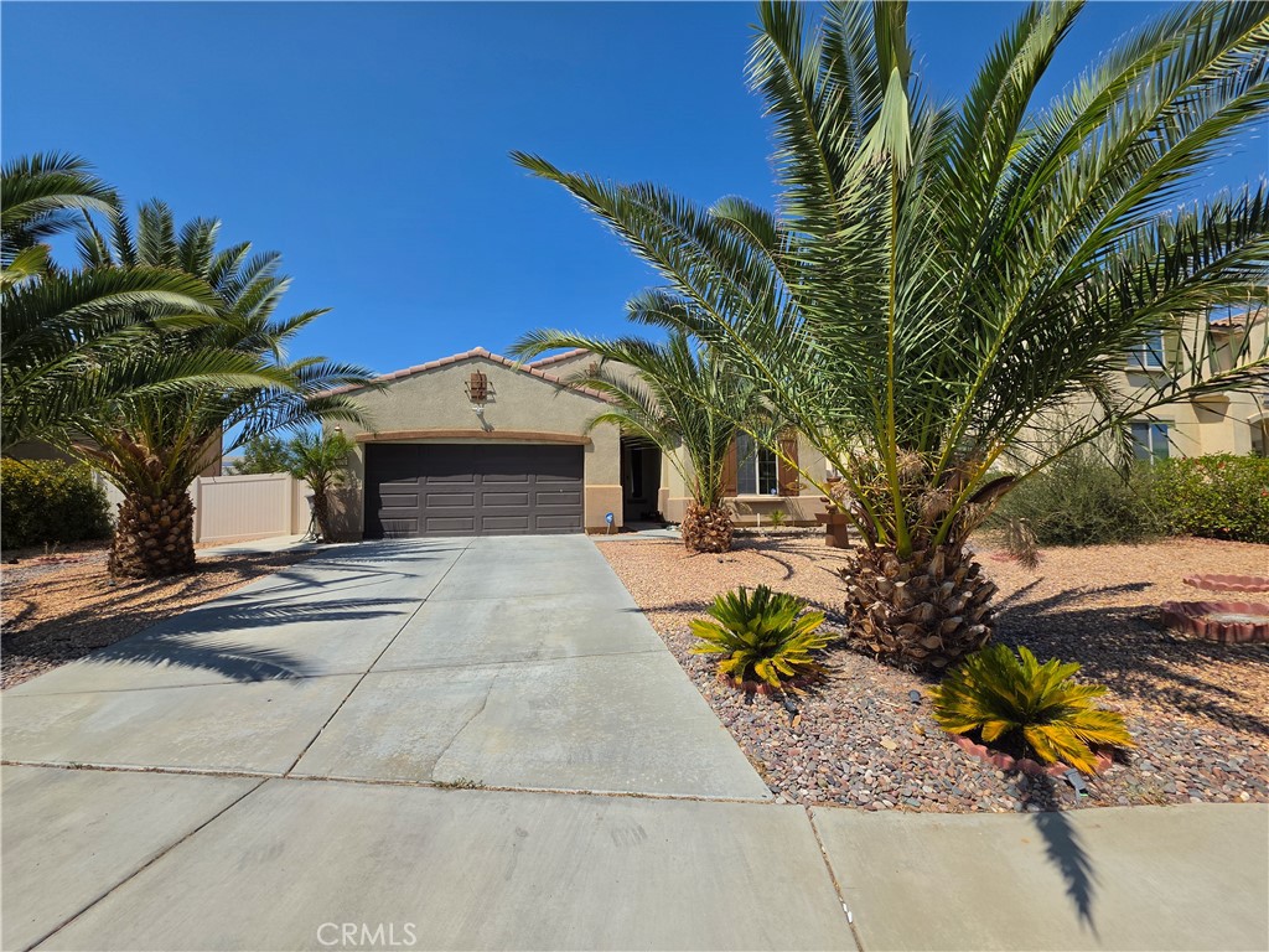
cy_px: 476
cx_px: 634
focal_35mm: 13
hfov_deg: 106.2
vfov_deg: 89.9
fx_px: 477
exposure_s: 1/2145
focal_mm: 2.2
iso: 32
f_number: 1.9
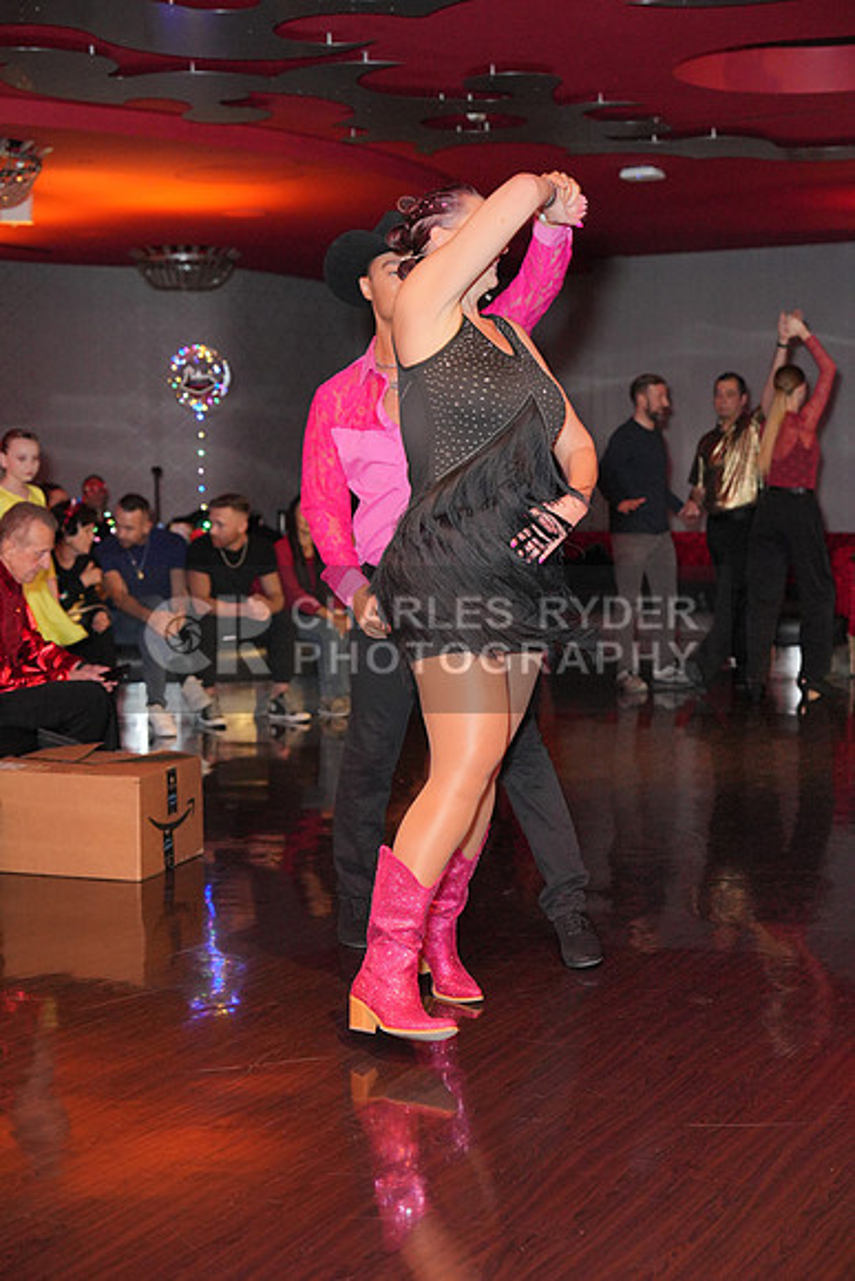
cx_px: 428
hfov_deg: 23.8
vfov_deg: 35.0
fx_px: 2029
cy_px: 640
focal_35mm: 57
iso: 4000
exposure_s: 1/200
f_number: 4
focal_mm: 57
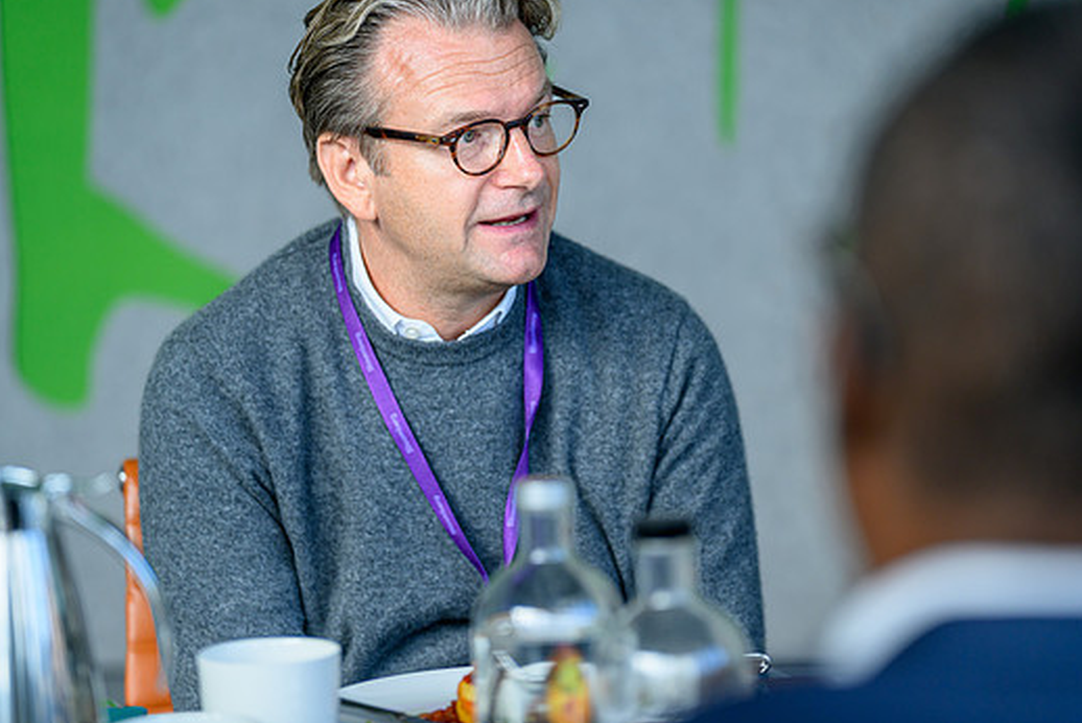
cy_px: 323
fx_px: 4180
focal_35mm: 139
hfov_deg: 14.7
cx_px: 495
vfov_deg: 9.9
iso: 400
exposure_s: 1/400
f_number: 2.8
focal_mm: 123
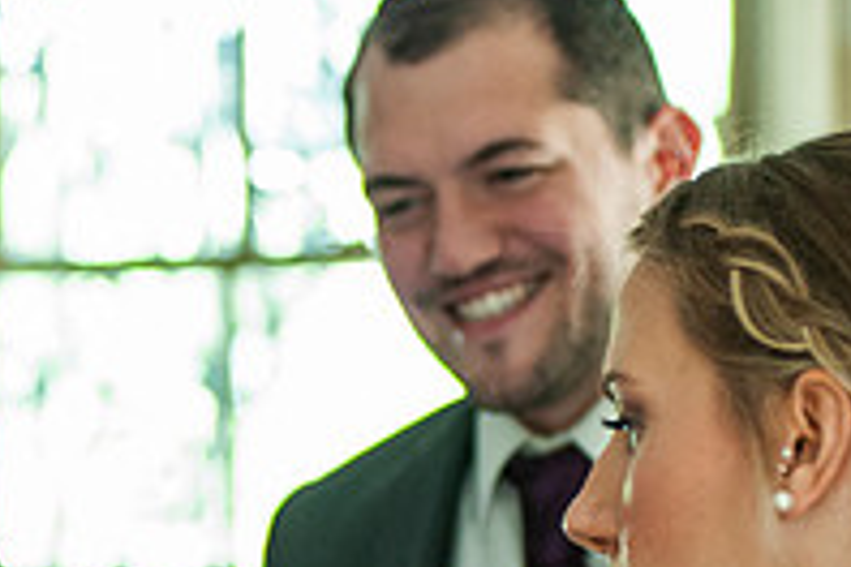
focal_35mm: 247
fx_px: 5838
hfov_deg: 8.3
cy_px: 625
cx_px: -76
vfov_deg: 5.5
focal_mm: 80
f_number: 3.2
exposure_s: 1/160
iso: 1600
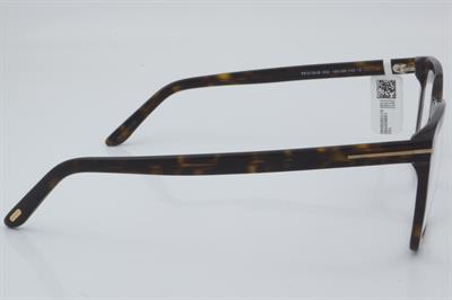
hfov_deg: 27.0
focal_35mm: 75
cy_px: 150
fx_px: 941
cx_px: 226
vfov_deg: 18.2
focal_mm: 50
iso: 100
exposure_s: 1/3
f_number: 32
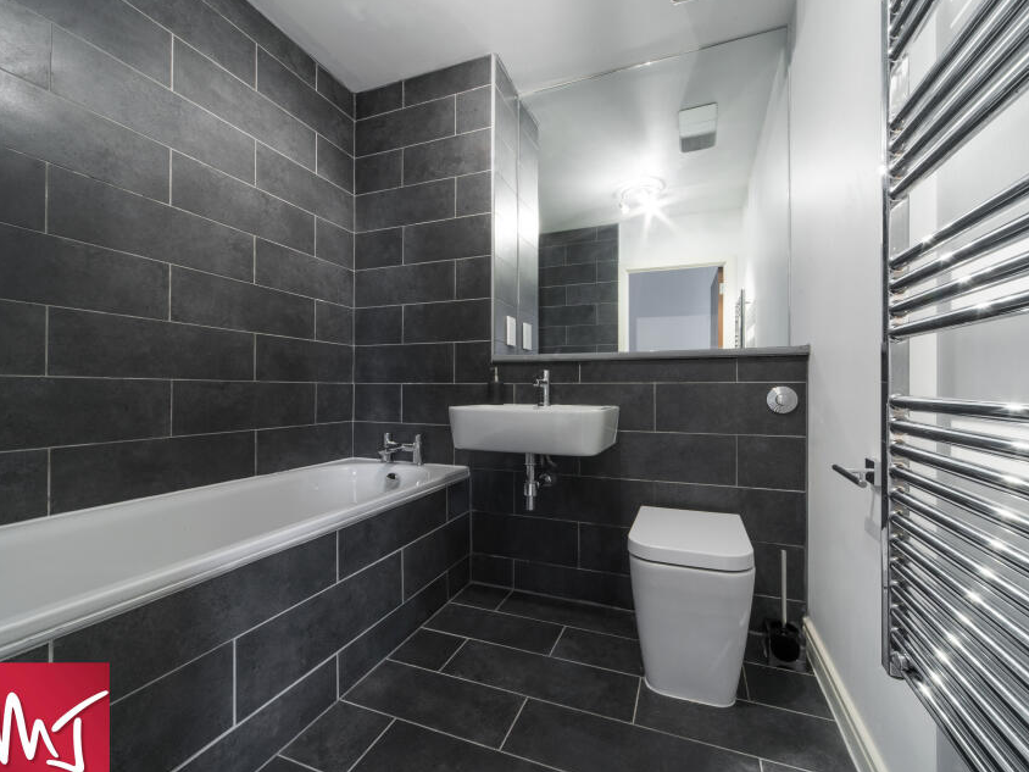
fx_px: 416
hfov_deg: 102.1
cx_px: 523
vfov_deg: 85.6
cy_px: 410
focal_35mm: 14
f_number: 22
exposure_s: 8
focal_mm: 12
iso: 200
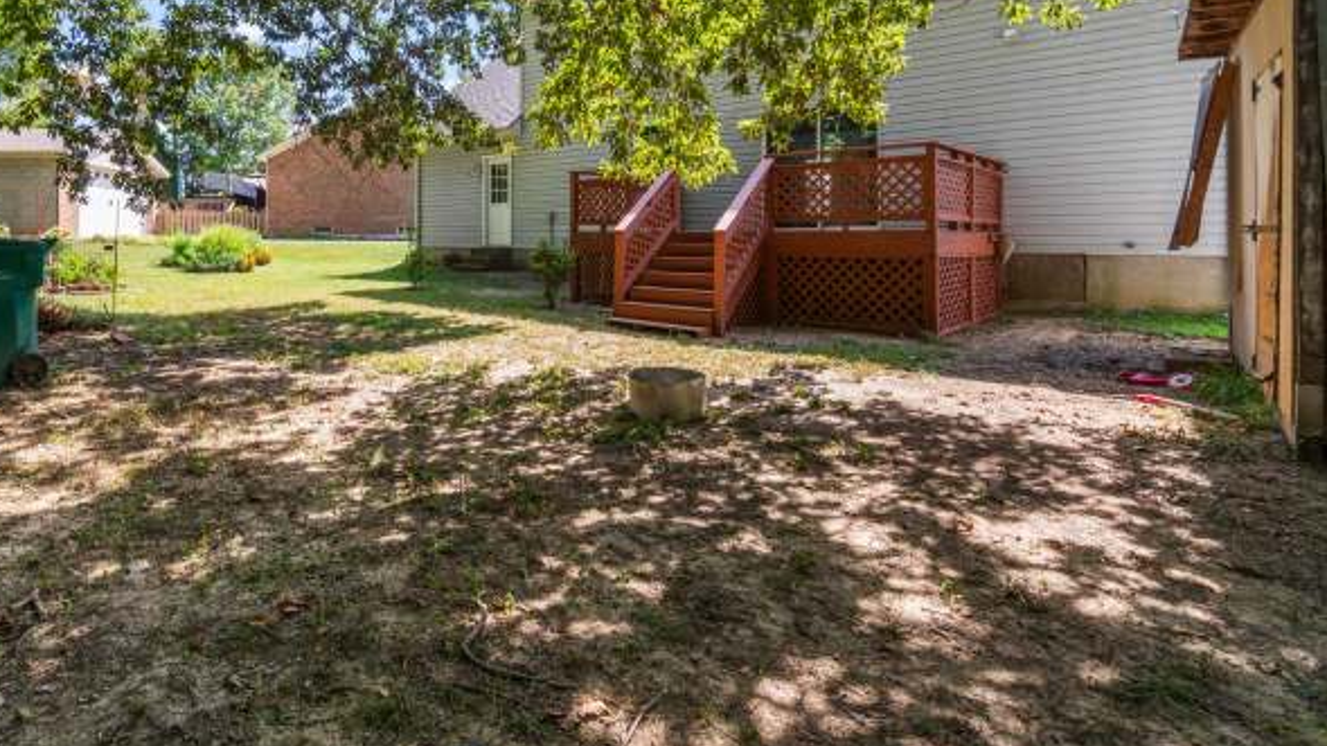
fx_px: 704
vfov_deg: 54.7
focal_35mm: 20
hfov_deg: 84.7
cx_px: 487
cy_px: 250
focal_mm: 10
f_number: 8
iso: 400
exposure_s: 1/250
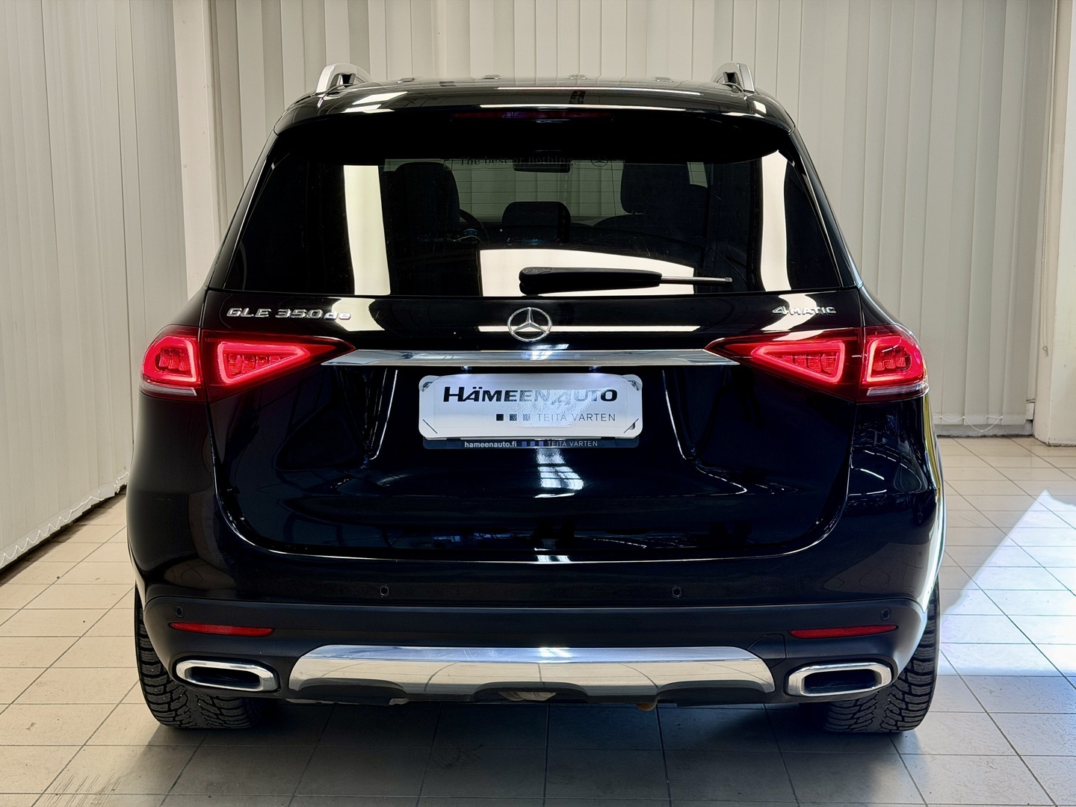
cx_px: 538
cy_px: 404
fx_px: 1492
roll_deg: +0.3
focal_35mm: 48
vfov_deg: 30.3
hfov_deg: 39.7
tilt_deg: -9.1
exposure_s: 1/100
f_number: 1.78
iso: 125
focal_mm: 6.76
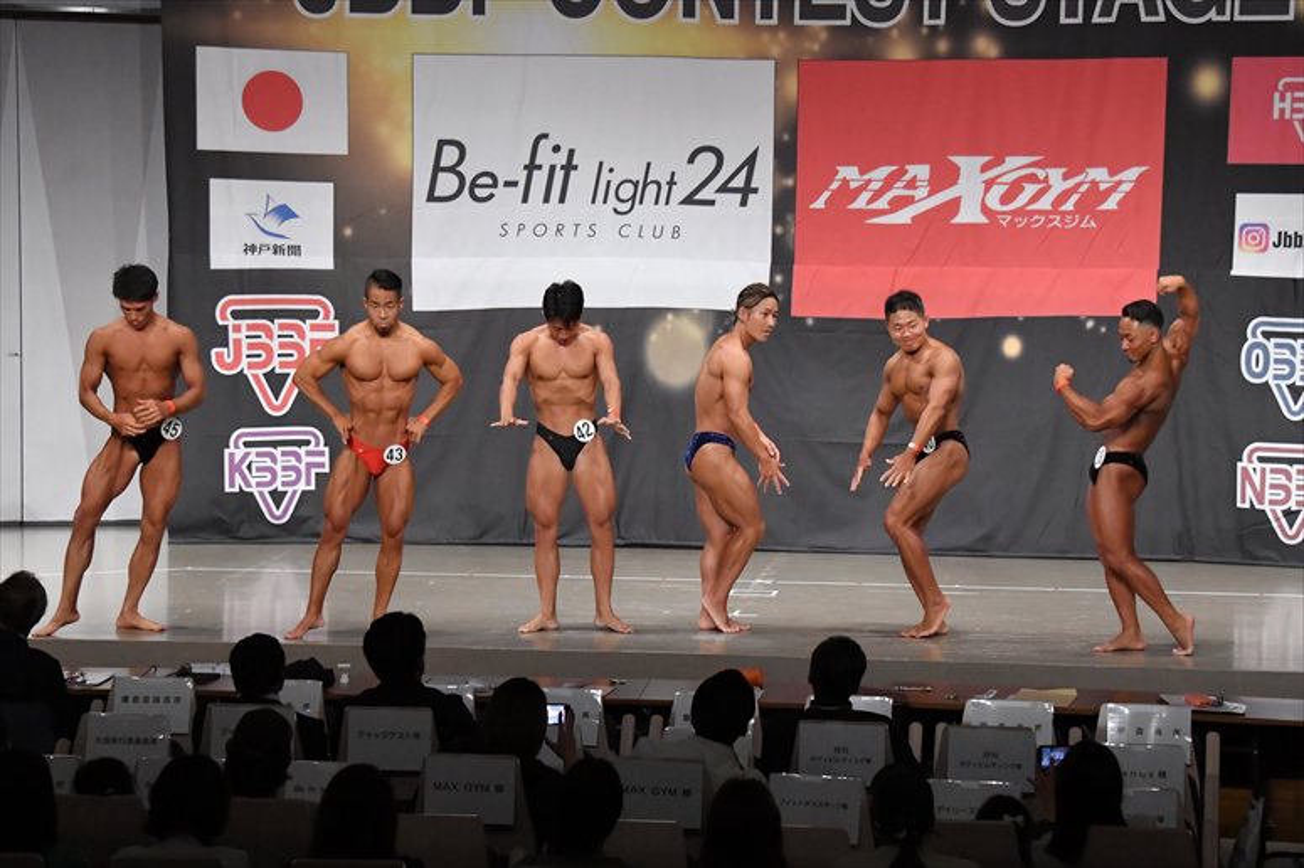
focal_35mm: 97
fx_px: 3512
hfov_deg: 21.0
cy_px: 434
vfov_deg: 14.1
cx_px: 652
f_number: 5.6
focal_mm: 65
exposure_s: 1/400
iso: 6400
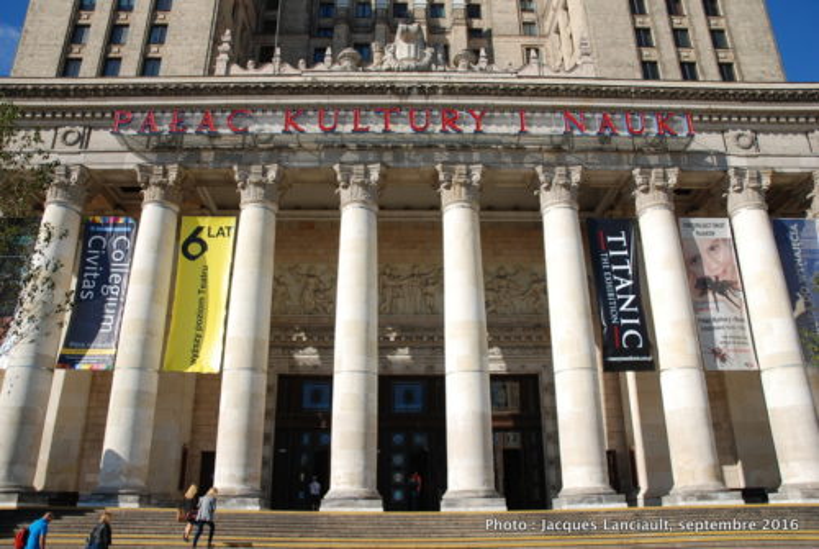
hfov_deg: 67.3
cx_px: 410
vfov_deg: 48.1
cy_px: 274
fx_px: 615
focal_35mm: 27
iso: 100
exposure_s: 1/250
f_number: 8
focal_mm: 18
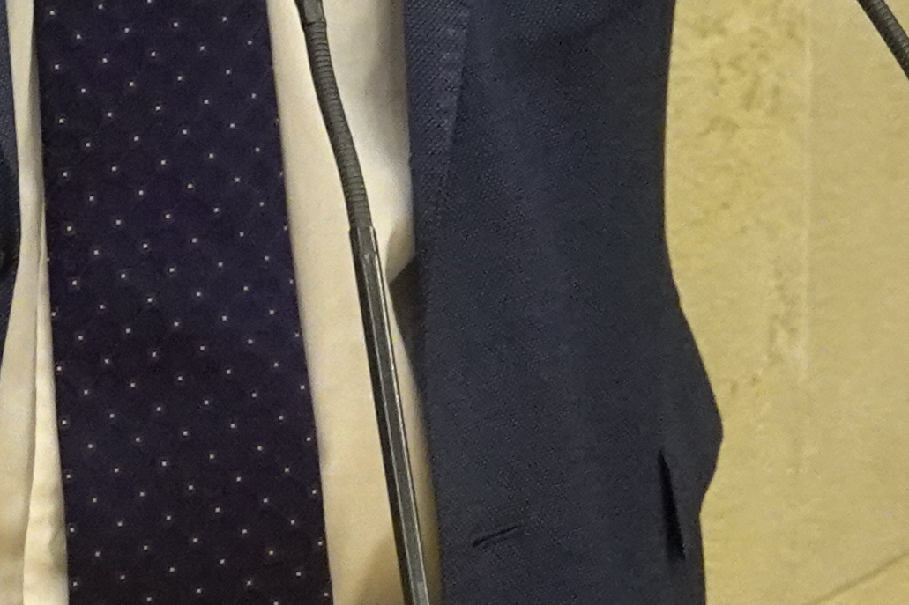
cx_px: 75
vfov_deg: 1.3
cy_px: -377
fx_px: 26809
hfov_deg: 1.9
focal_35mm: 1062
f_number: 4
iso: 1600
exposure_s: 1/60
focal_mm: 73.24
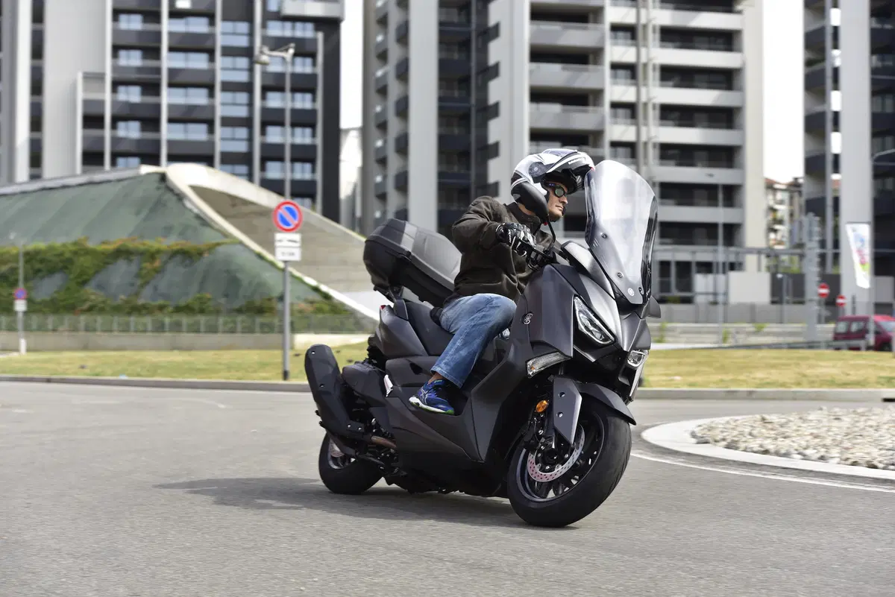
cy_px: 298
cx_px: 448
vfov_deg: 19.5
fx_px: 1741
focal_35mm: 70
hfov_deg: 28.8
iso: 160
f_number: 5.6
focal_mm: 70
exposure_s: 1/320
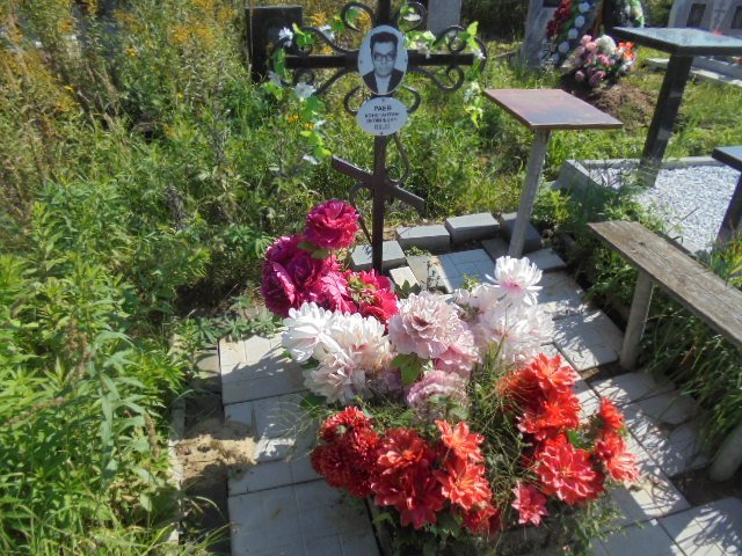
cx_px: 371
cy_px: 278
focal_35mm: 26
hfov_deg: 67.3
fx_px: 557
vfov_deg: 53.1
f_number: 11.5
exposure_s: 1/125
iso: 100
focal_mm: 4.6
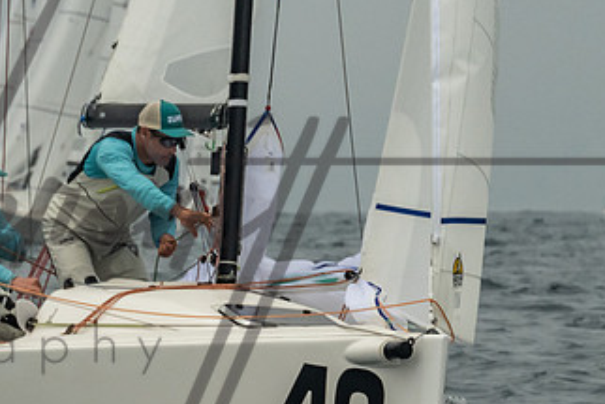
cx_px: 180
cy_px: 131
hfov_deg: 4.5
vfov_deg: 3.0
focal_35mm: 454
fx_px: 7633
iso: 800
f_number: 9
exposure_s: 1/3200
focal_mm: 150
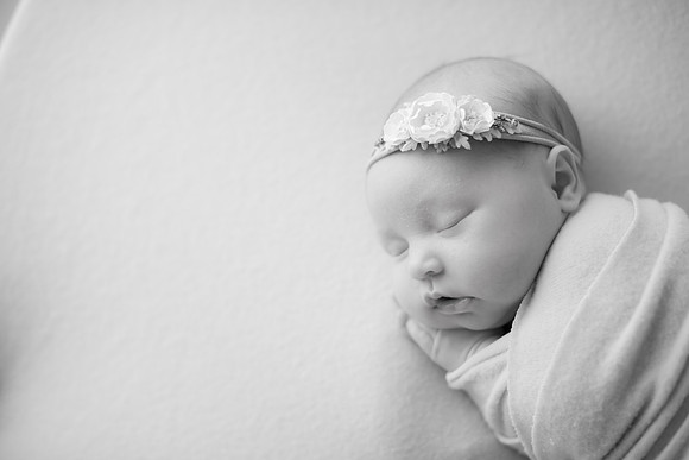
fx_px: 957
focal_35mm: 50
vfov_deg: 27.0
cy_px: 230
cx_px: 344
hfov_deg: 39.6
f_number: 2.5
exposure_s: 1/160
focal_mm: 50
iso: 100
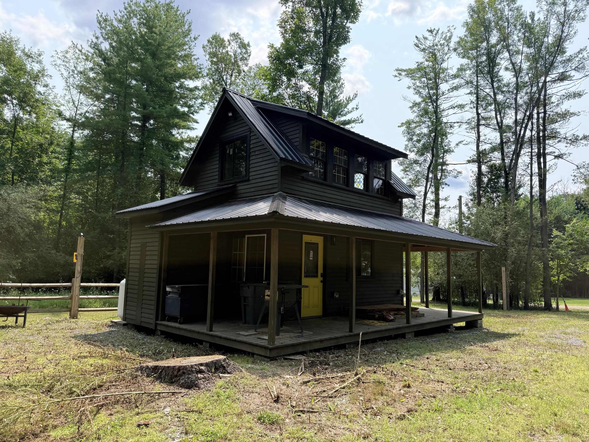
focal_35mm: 24
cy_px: 221
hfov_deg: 71.6
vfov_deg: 56.8
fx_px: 408
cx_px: 294
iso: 125
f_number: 1.78
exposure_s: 1/3279
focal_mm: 6.76
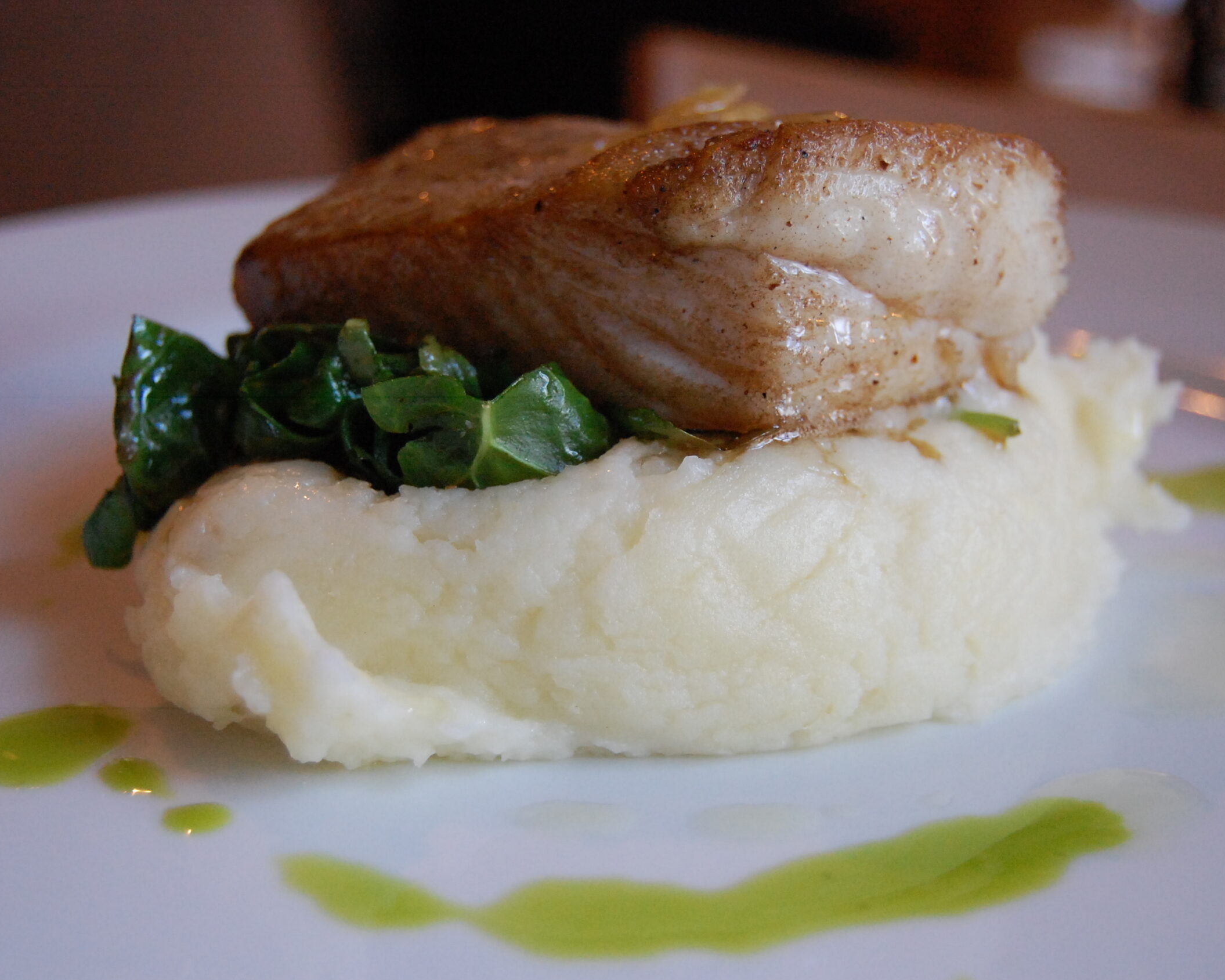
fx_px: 2103
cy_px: 489
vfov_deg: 26.2
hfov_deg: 32.5
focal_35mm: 58
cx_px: 645
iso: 1600
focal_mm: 34
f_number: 4.5
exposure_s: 1/80
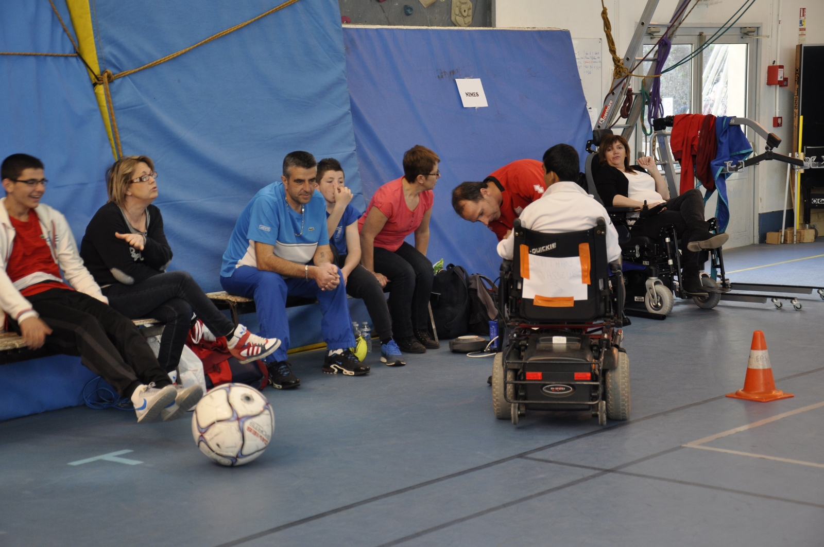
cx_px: 412
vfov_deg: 18.9
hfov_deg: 28.1
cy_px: 274
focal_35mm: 72
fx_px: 1646
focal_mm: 48
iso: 560
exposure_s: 1/60
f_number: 4.8
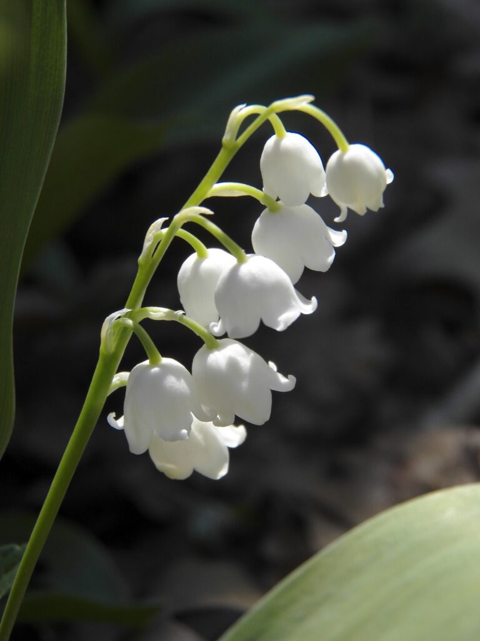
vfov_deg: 23.0
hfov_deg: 17.4
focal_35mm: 85
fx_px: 1572
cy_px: 320
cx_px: 240
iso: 125
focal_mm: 15.2
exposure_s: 1/1000
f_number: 4
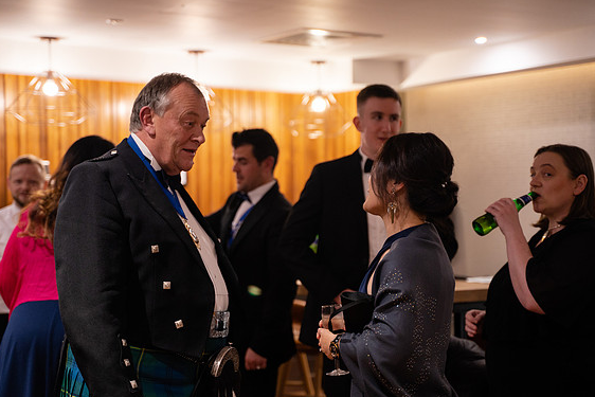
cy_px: 200
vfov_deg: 20.9
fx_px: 1075
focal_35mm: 65
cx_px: 293
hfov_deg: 31.0
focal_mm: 63
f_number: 2.8
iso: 1250
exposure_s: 1/60
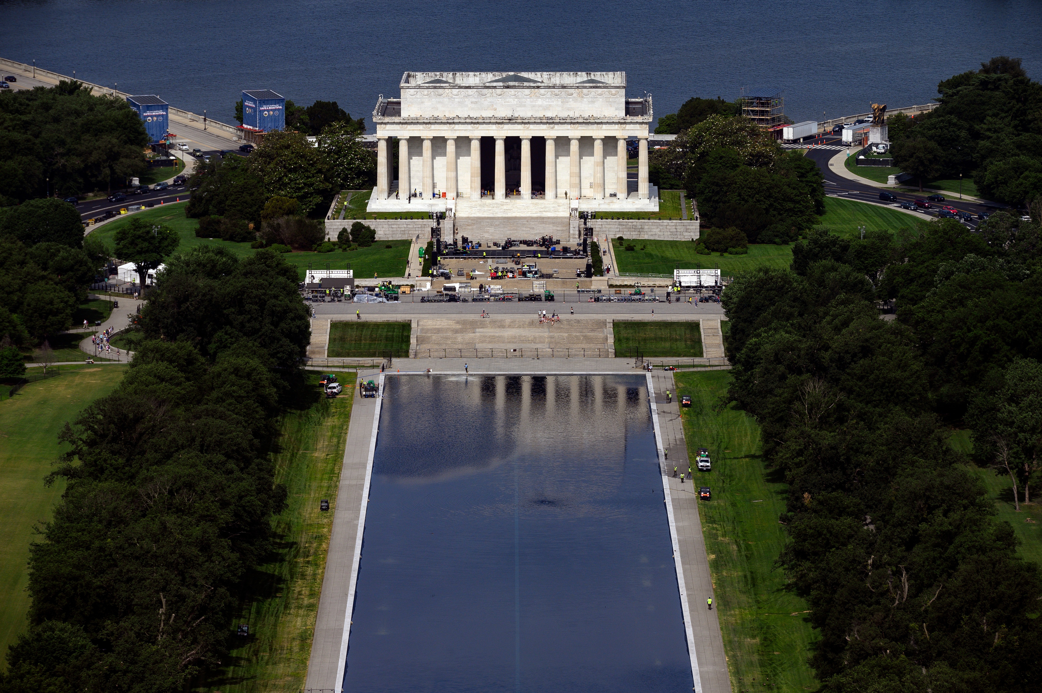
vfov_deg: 6.9
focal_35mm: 200
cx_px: 521
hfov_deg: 10.3
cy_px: 346
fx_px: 5785
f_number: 8
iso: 400
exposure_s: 1/1250
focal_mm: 200
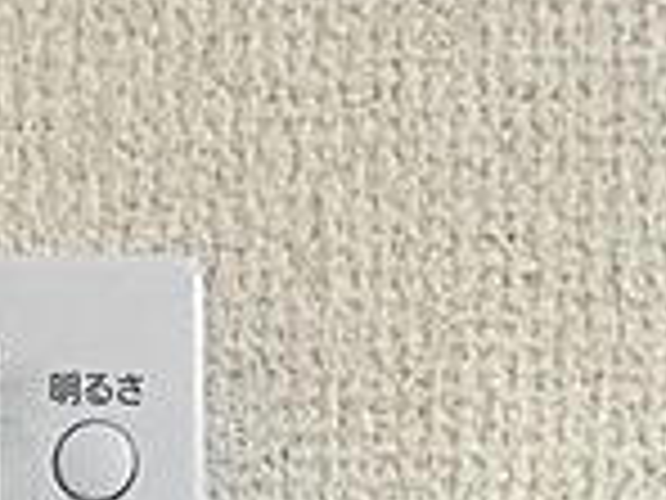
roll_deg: +1.3
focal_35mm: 134
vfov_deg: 10.3
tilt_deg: -4.1
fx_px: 2578
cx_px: -261
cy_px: 946
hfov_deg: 14.0
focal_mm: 3.3
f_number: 2.4
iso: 80
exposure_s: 1/30
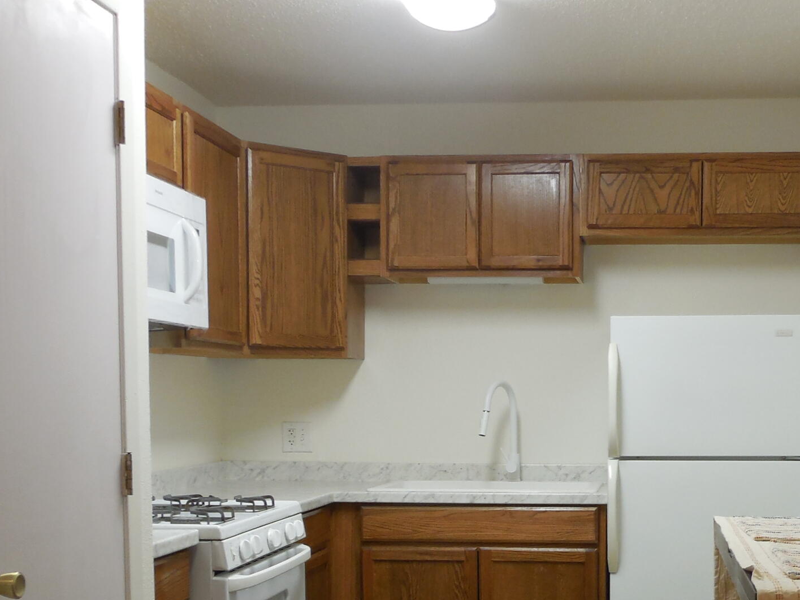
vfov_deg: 26.9
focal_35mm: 53
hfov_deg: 35.6
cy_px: 495
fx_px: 1225
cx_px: 563
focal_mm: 4.5
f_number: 3.1
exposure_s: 1/30
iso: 160
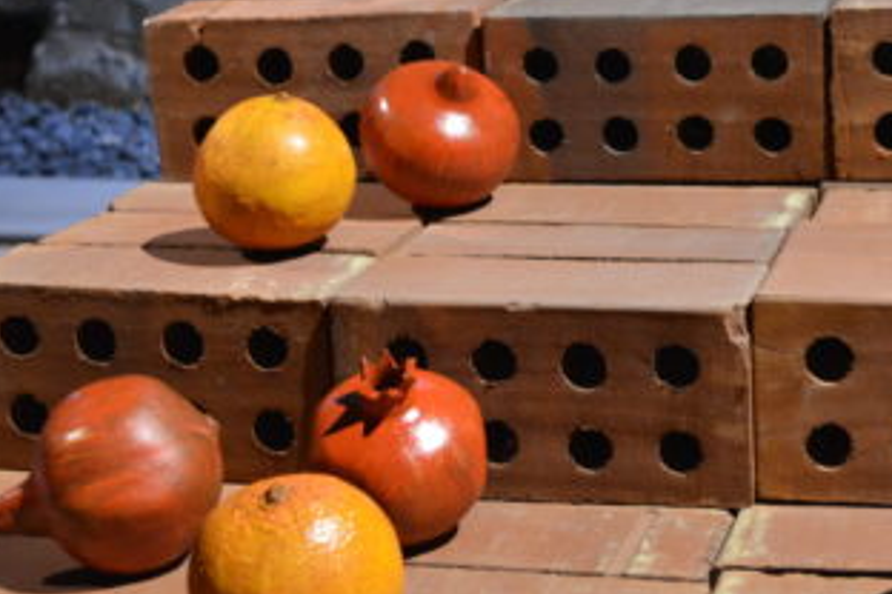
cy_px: 100
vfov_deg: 17.3
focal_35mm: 78
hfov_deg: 25.2
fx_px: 1933
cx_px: 805
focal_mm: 24
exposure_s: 1/30
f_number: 4
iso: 1800
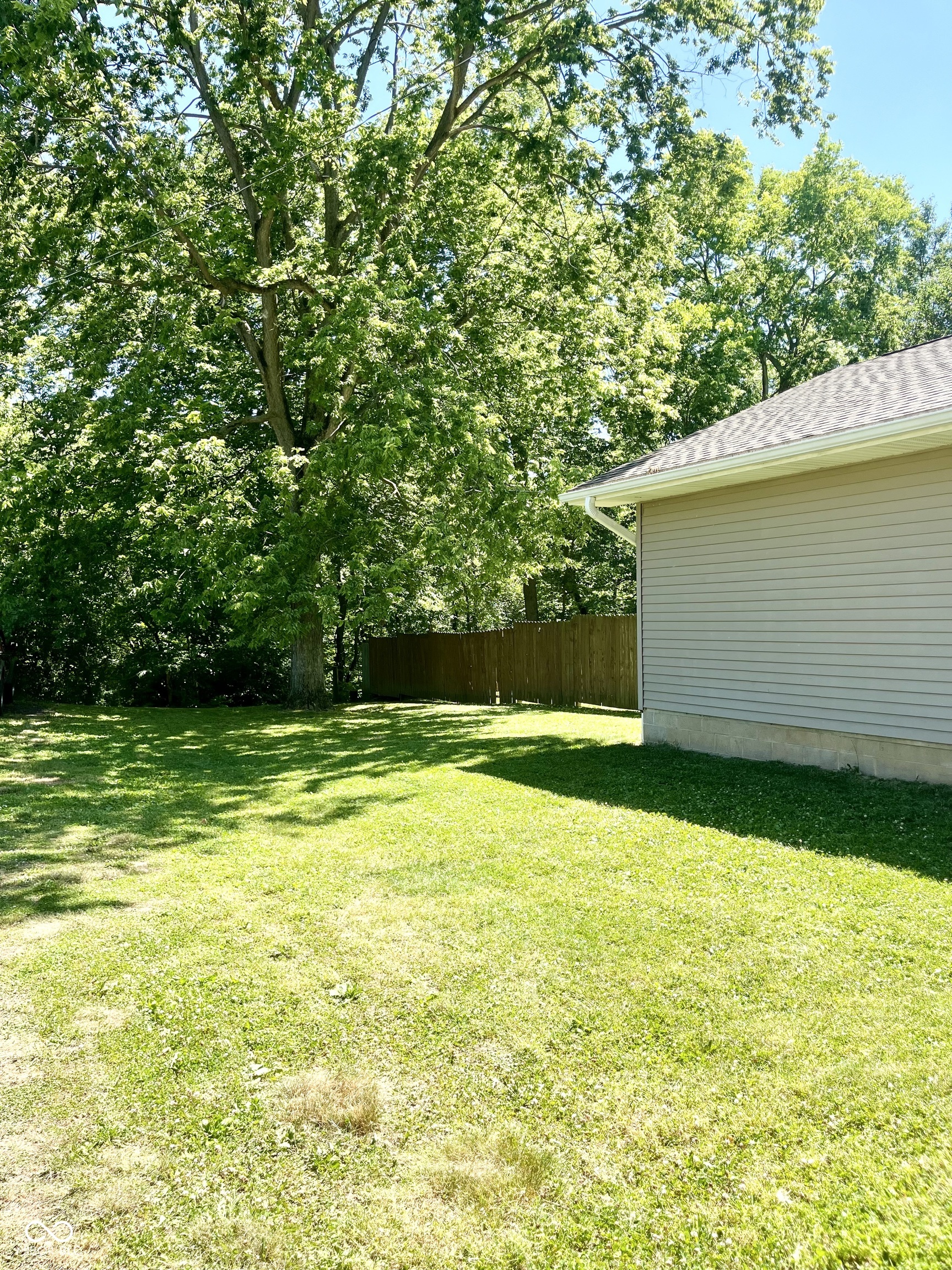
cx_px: 476
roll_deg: +0.4
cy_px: 635
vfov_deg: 67.3
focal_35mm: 26
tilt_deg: -2.0
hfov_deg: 53.1
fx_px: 953
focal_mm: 5.1
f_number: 1.6
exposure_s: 1/1028
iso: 50
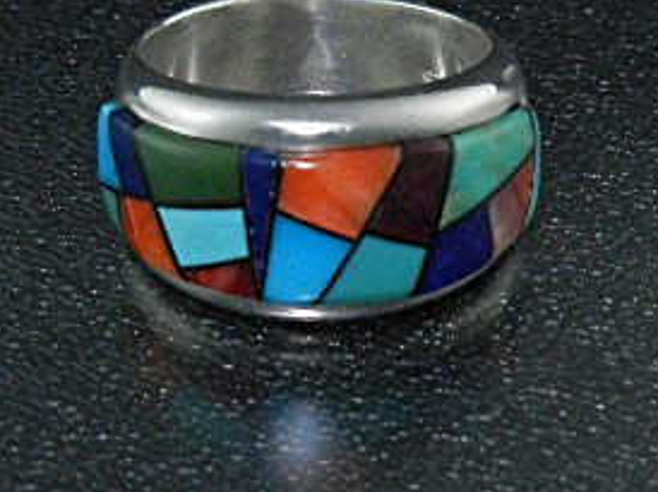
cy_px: 173
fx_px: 2621
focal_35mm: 138
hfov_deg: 14.3
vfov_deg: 10.7
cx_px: 327
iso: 800
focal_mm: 10.6
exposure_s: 1/30
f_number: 8
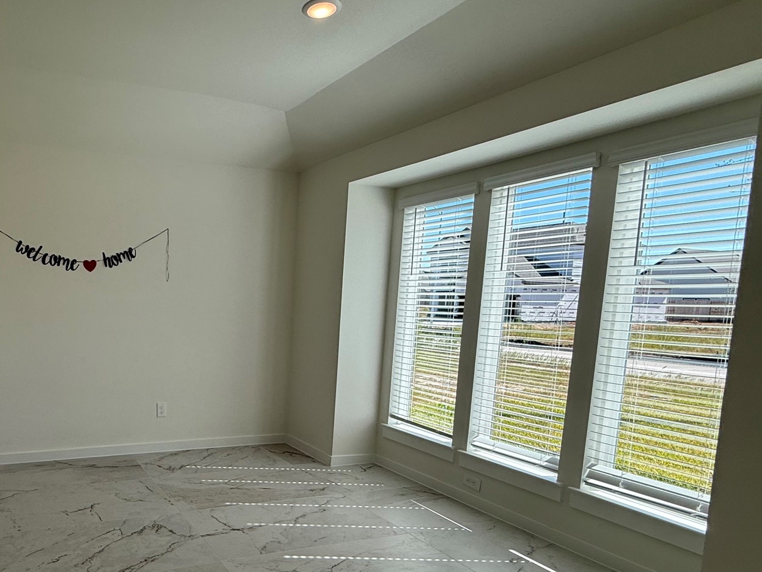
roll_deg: -1.2
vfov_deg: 58.3
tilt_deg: -5.8
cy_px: 346
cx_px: 156
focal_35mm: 23
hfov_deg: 67.2
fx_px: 506
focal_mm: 2.22
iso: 50
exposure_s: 1/451
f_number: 2.2
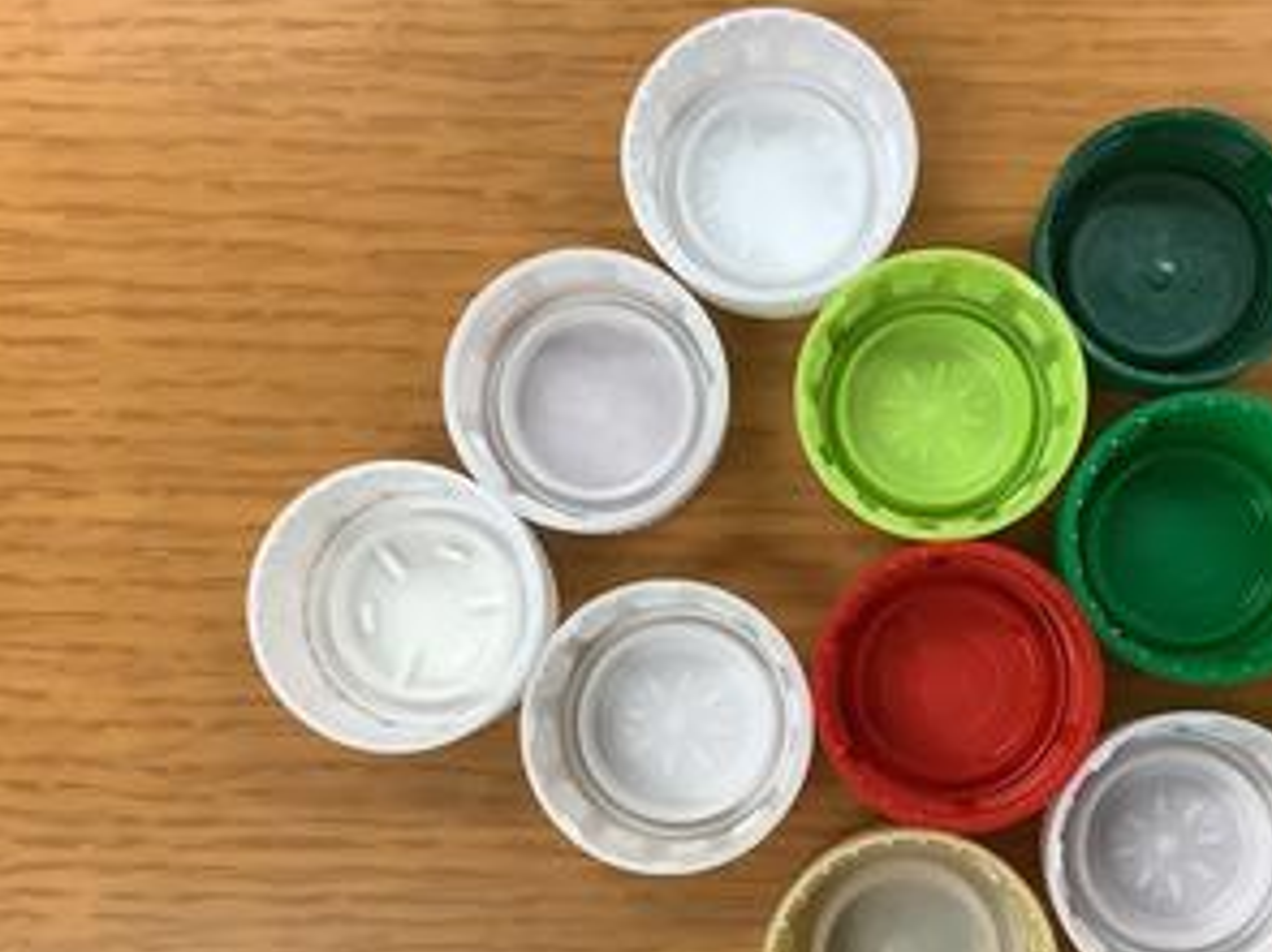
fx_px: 1543
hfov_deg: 44.3
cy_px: 594
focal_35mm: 42
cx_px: 824
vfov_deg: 34.2
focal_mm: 3.3
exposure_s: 1/60
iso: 125
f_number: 2.4
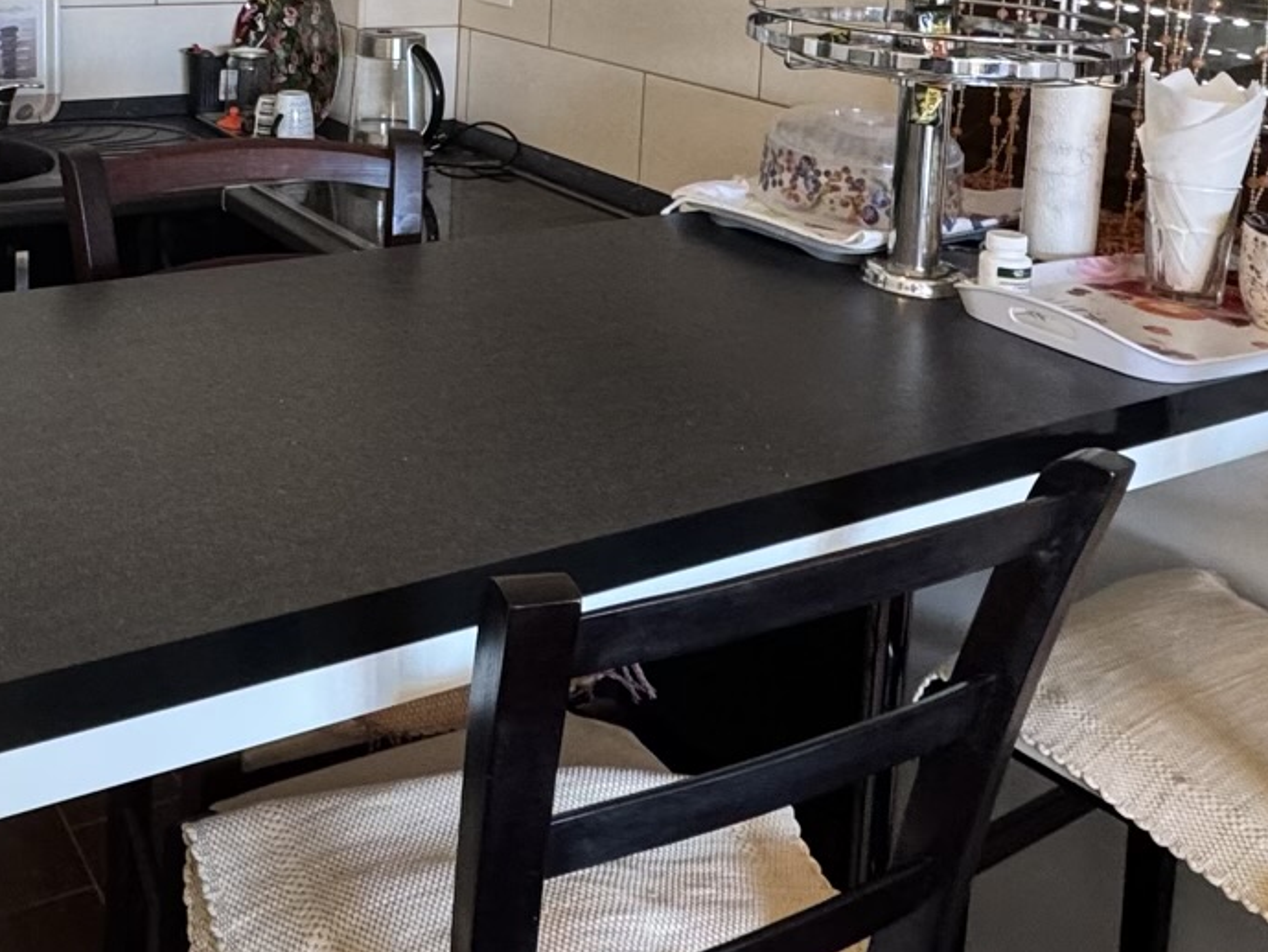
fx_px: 1429
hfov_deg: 45.7
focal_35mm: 39
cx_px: 274
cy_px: -61
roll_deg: -2.1
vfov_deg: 32.9
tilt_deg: -3.4
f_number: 2.2
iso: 200
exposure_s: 1/50
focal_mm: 2.22
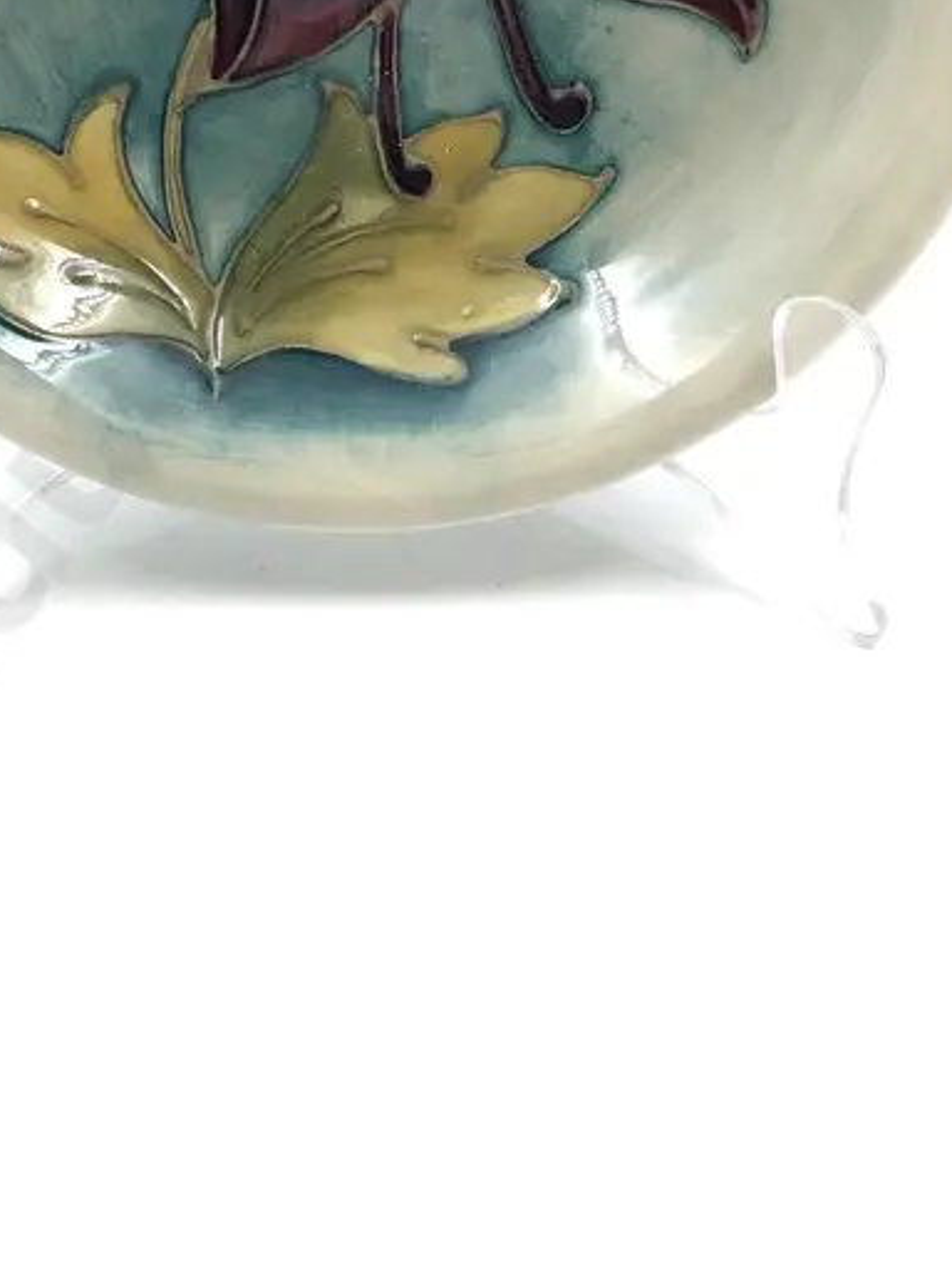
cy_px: 55
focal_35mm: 56
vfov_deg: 32.1
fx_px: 2053
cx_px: 382
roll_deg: +0.7
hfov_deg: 26.1
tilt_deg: -18.2
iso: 20
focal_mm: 3.99
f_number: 1.8
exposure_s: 1/209
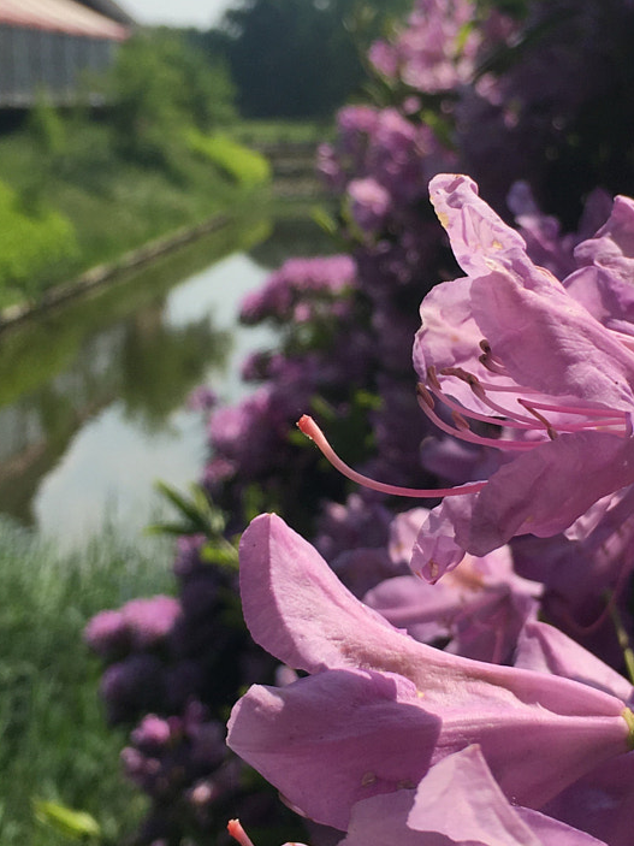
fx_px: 1612
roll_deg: +0.5
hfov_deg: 22.2
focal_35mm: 66
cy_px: 374
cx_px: 348
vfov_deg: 29.4
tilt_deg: -9.6
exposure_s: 1/1709
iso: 25
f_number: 2.2
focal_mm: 4.15
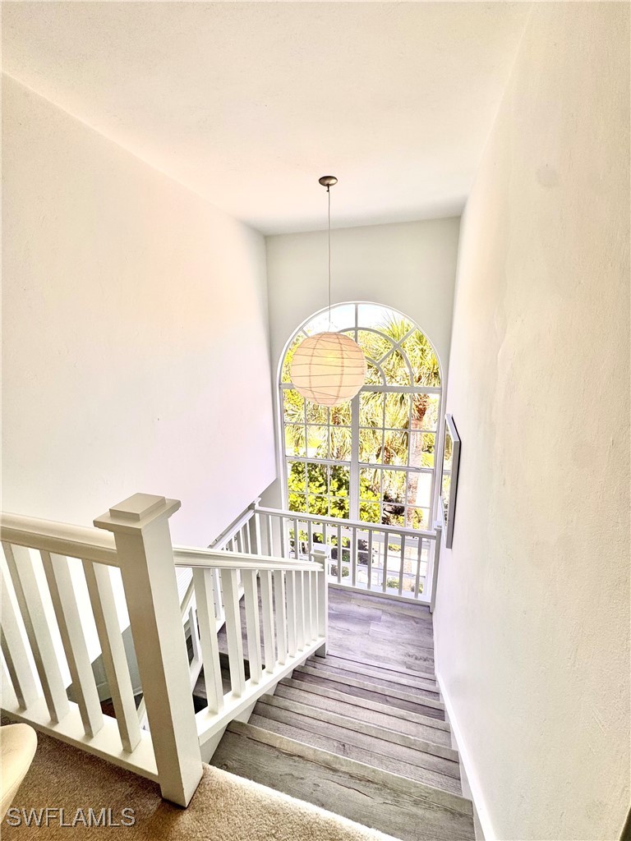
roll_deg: +0.8
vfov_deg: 102.1
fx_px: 340
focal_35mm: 14
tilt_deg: -14.6
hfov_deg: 85.7
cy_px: 420
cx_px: 316
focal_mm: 2.22
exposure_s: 1/174
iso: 40
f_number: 2.2
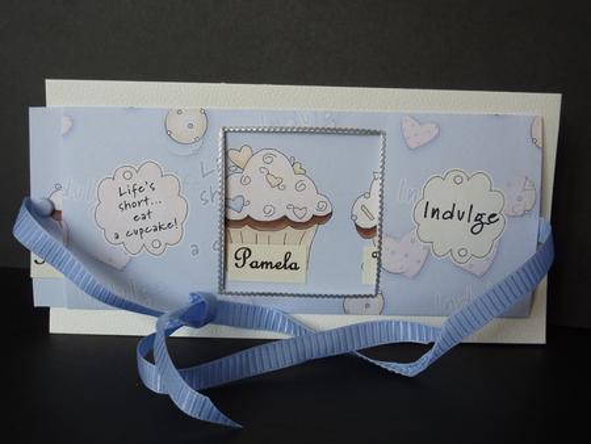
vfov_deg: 36.0
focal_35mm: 40
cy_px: 222
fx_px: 683
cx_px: 296
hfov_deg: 46.8
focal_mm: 6.5
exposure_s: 1/40
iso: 80
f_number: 3.6
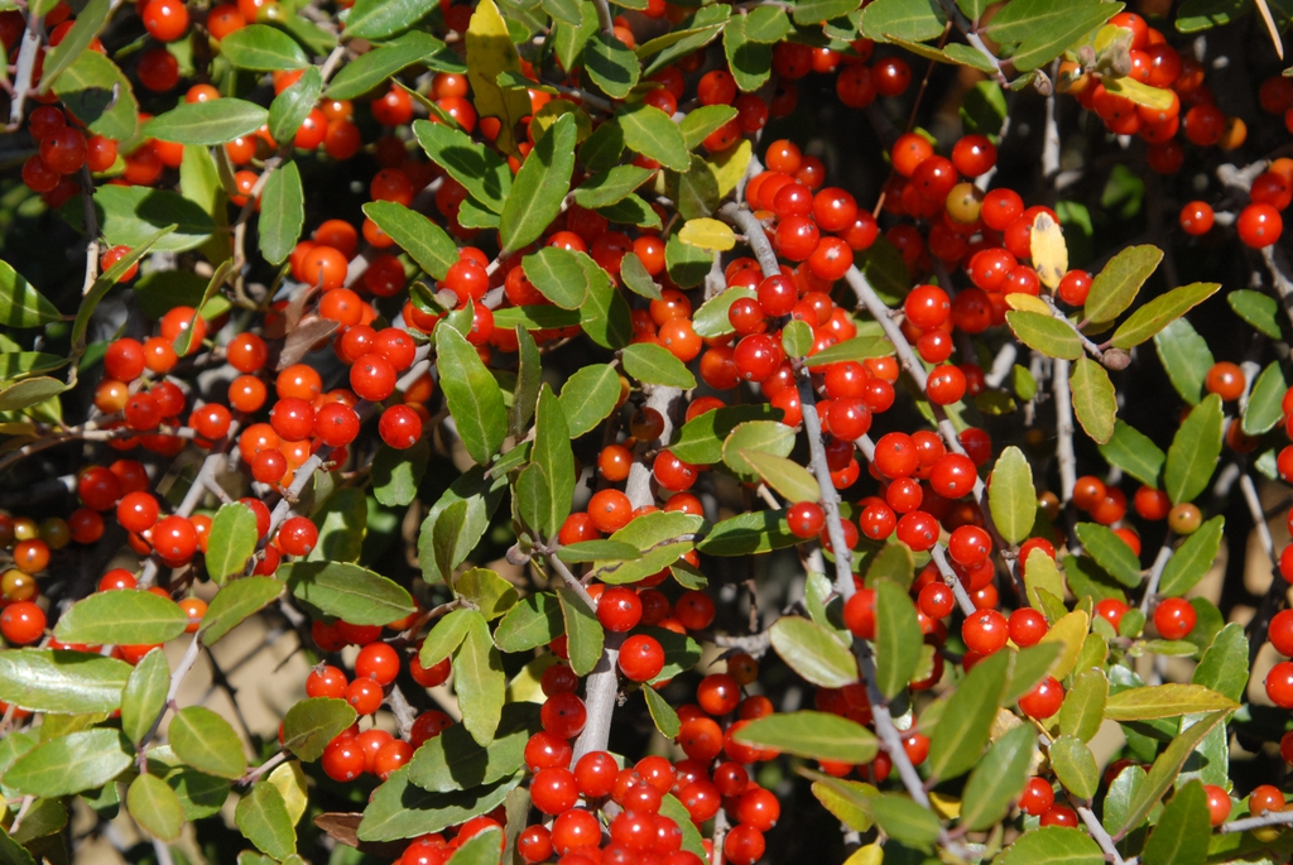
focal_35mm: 138
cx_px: 646
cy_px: 432
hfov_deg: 14.8
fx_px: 4961
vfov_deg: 10.0
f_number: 10
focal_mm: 92
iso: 400
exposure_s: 1/350
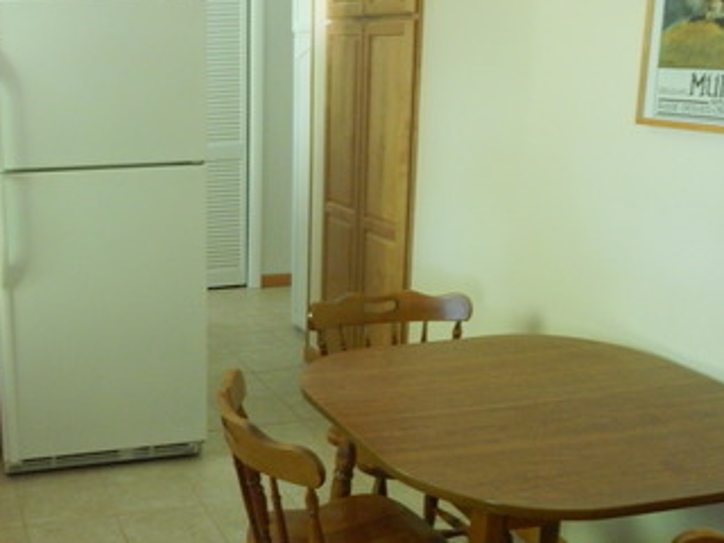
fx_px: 920
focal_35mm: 44
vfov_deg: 32.8
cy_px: 299
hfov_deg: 40.9
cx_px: 129
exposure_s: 1/8
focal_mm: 4
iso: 400
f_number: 3
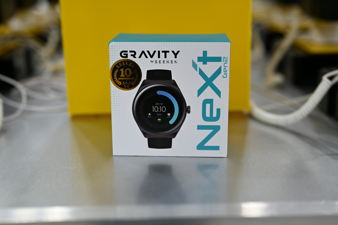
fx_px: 469
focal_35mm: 50
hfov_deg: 39.6
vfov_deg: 27.0
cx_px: 169
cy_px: 112
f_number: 2.5
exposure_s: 1/80
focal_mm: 50
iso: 160
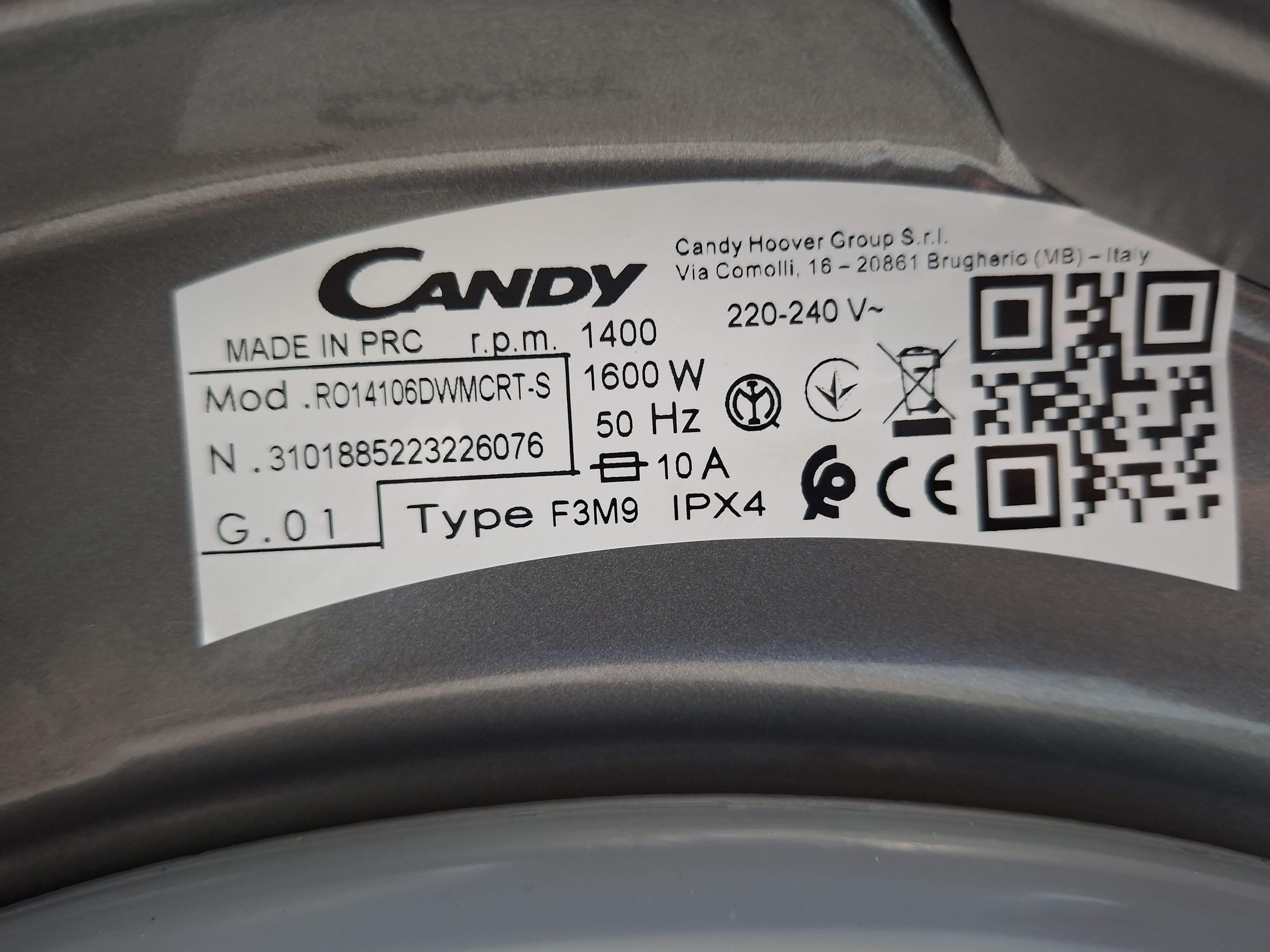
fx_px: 844
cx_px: 635
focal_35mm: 23
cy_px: 476
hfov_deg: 73.9
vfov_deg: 58.9
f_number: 1.8
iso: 640
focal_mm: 5.54
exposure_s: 1/25
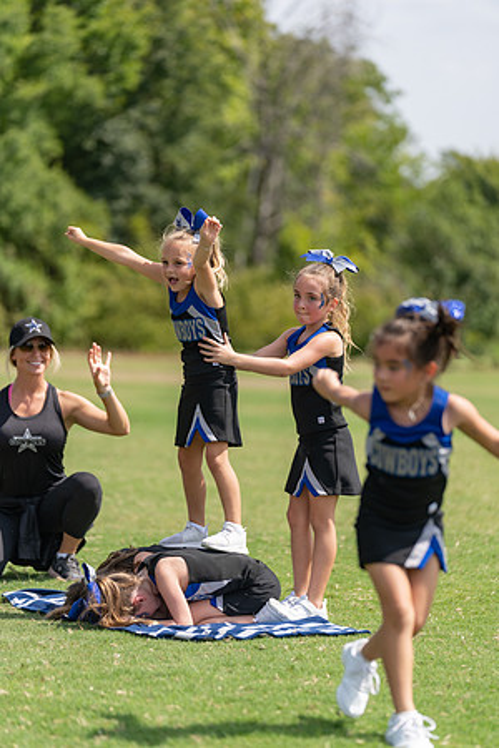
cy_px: 374
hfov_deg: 9.4
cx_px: 250
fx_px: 3035
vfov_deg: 14.1
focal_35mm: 146
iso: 100
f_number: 2.8
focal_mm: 146
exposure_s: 1/1600
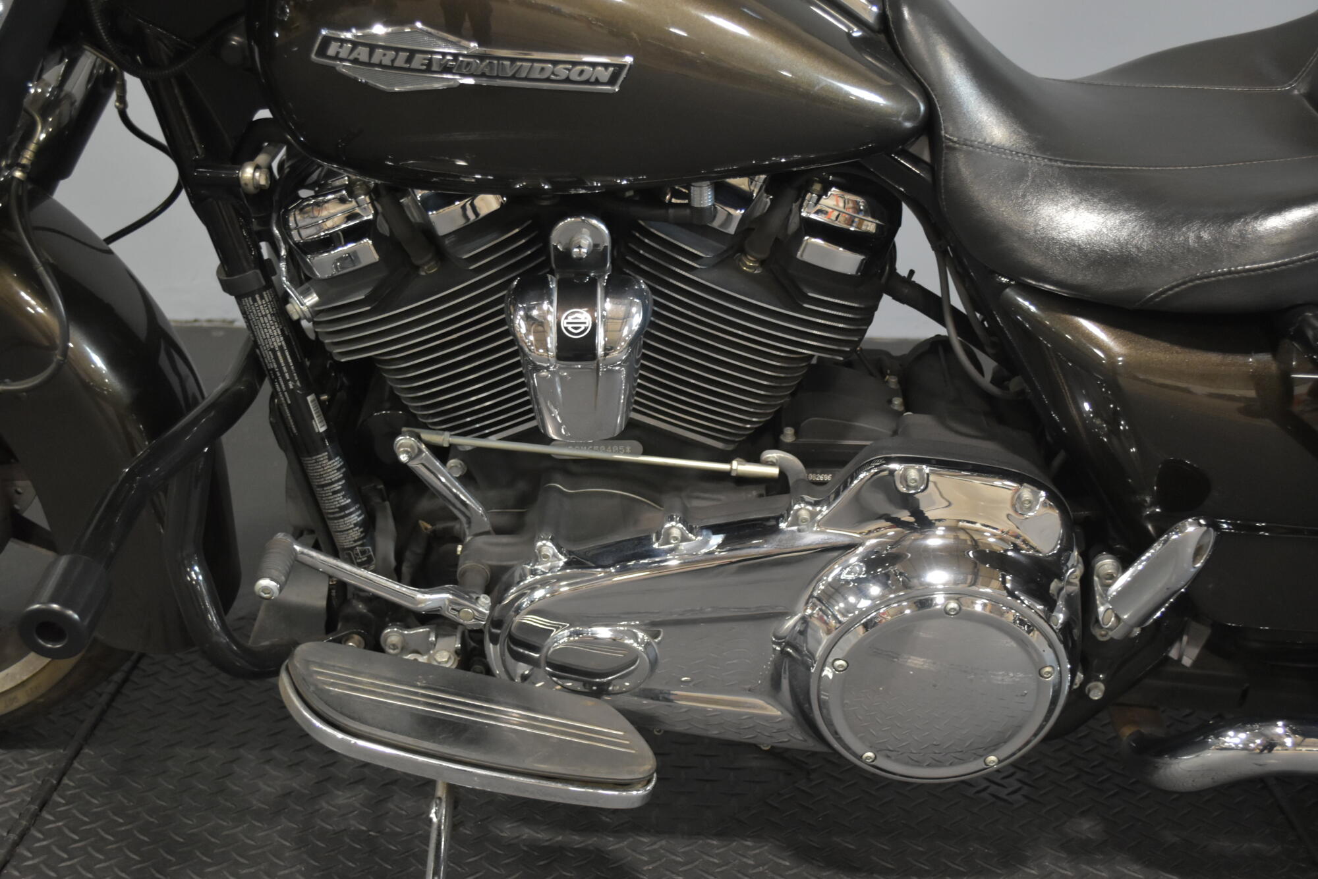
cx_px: 659
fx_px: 1648
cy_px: 440
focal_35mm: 45
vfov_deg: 29.9
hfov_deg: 43.6
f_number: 4.5
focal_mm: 30
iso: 1600
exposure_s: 1/20
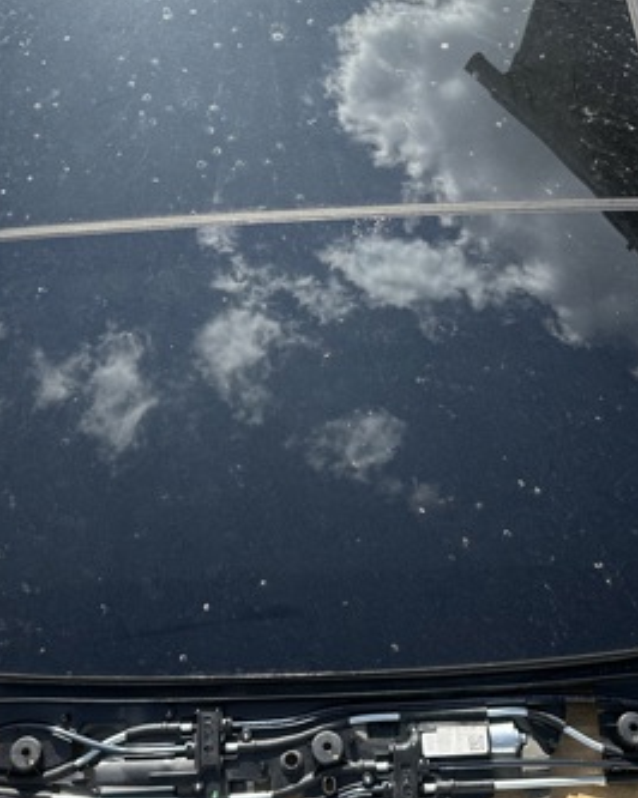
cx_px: 285
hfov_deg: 33.4
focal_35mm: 45
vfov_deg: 40.8
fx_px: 1063
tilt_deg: -56.0
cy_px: 291
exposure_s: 1/1949
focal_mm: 6.86
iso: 80
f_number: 1.78
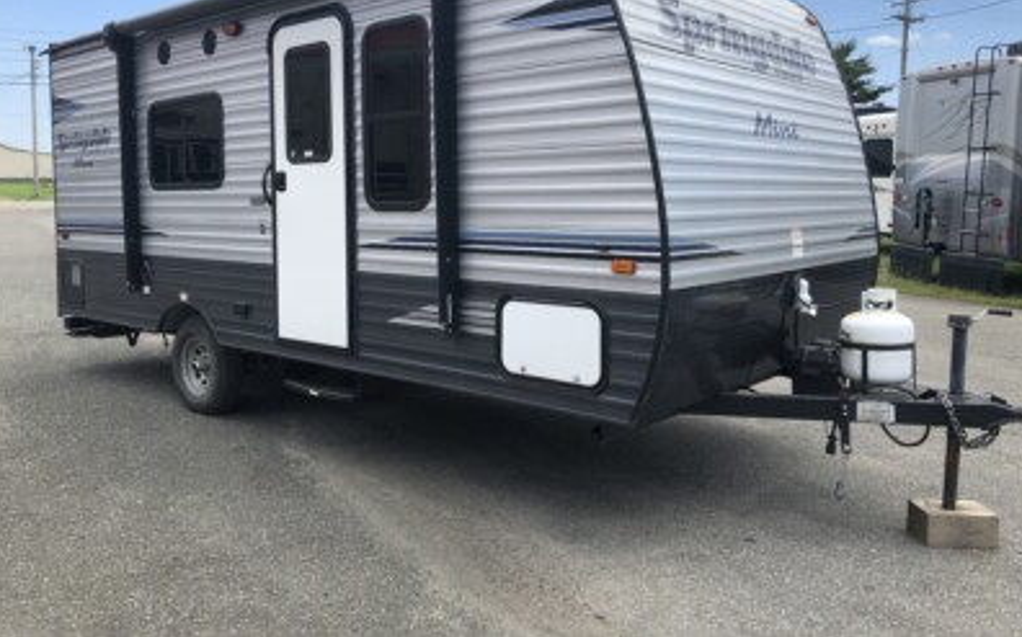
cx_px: 508
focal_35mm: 30
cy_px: 253
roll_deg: -0.1
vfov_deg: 41.6
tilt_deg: -5.0
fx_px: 835
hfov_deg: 62.9
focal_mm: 3.99
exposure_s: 1/1517
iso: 20
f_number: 1.8
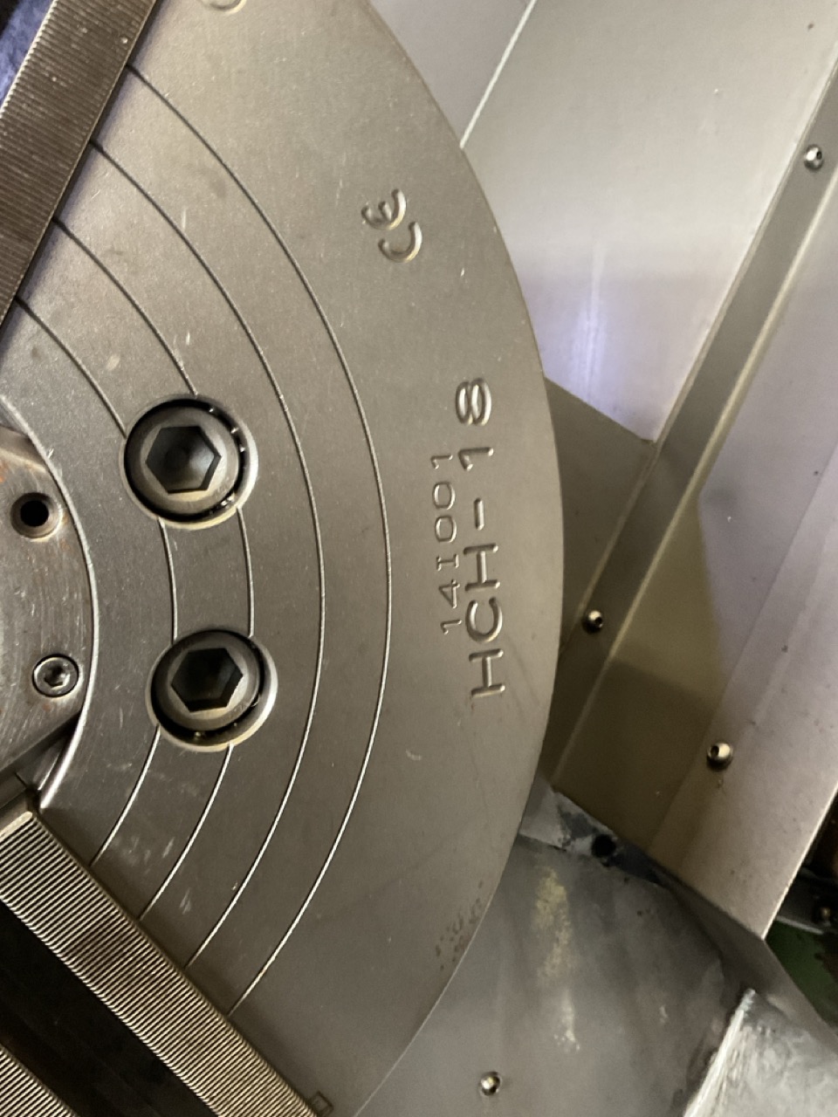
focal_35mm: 29
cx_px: 419
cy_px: 558
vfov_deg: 61.7
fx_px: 936
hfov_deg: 48.2
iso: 400
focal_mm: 3
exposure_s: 1/30
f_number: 1.8
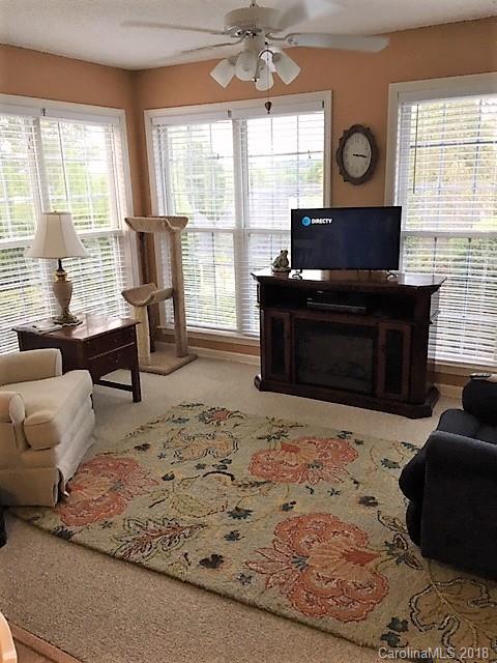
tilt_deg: -14.8
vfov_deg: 61.7
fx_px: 555
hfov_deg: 48.2
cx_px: 248
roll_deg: +1.9
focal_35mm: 29
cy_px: 332
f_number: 2.2
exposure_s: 1/30
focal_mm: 4.15
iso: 25
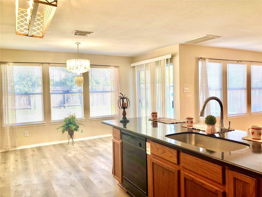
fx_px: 212
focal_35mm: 28
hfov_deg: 63.4
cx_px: 131
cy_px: 98
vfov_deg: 49.7
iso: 40
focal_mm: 3.99
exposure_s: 1/120
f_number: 1.8
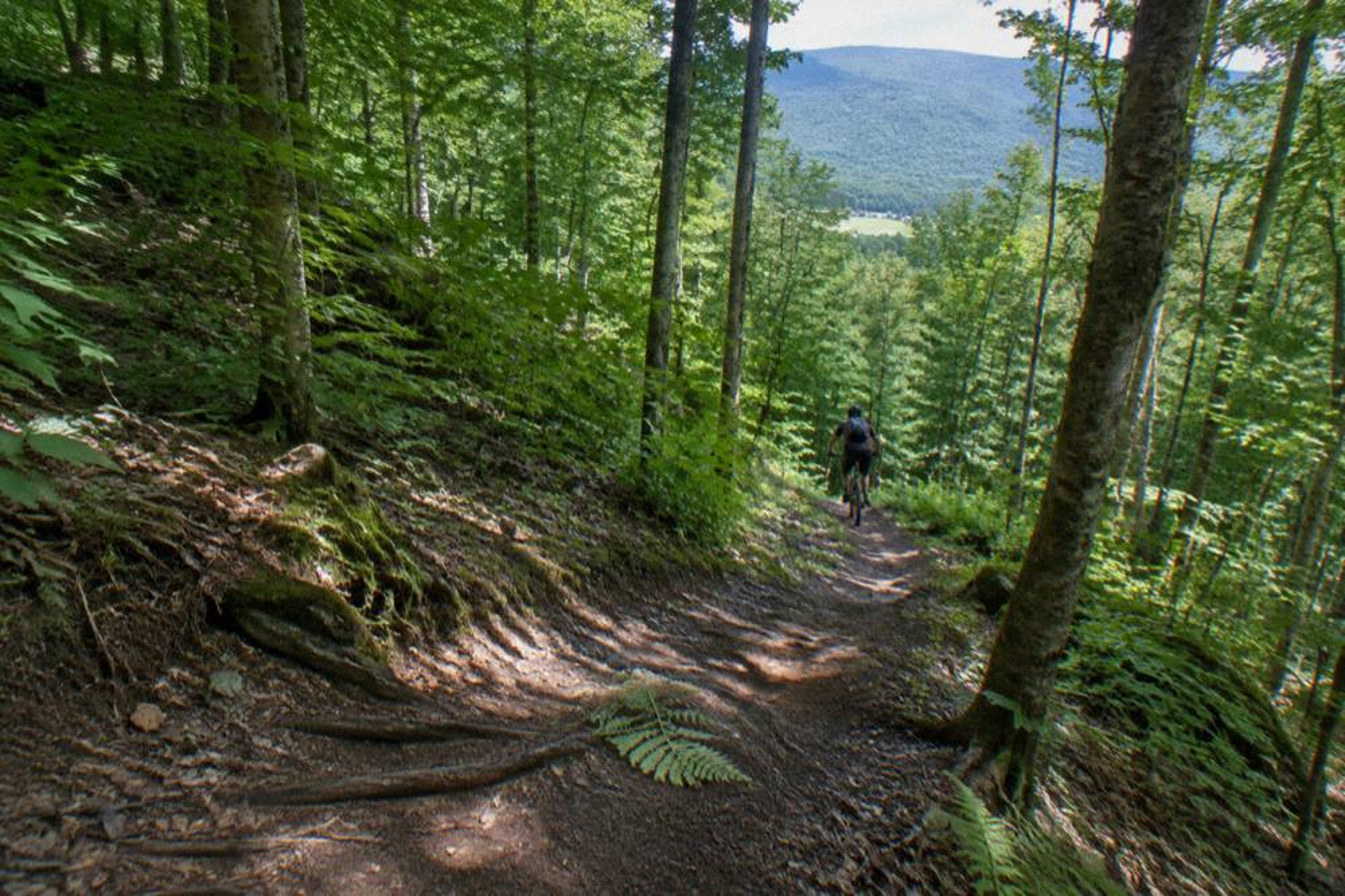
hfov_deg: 48.5
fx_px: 1494
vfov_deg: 33.4
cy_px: 448
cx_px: 672
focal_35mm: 40
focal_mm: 40
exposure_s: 1/1250
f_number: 5.6
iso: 500
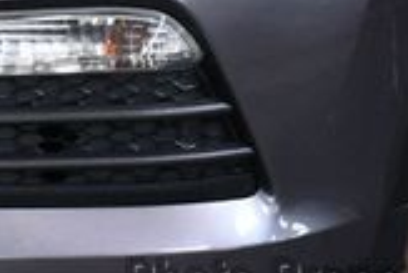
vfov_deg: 4.6
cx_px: 95
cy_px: -210
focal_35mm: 298
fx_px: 3380
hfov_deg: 6.9
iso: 1400
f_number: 4.8
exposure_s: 1/125
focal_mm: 38
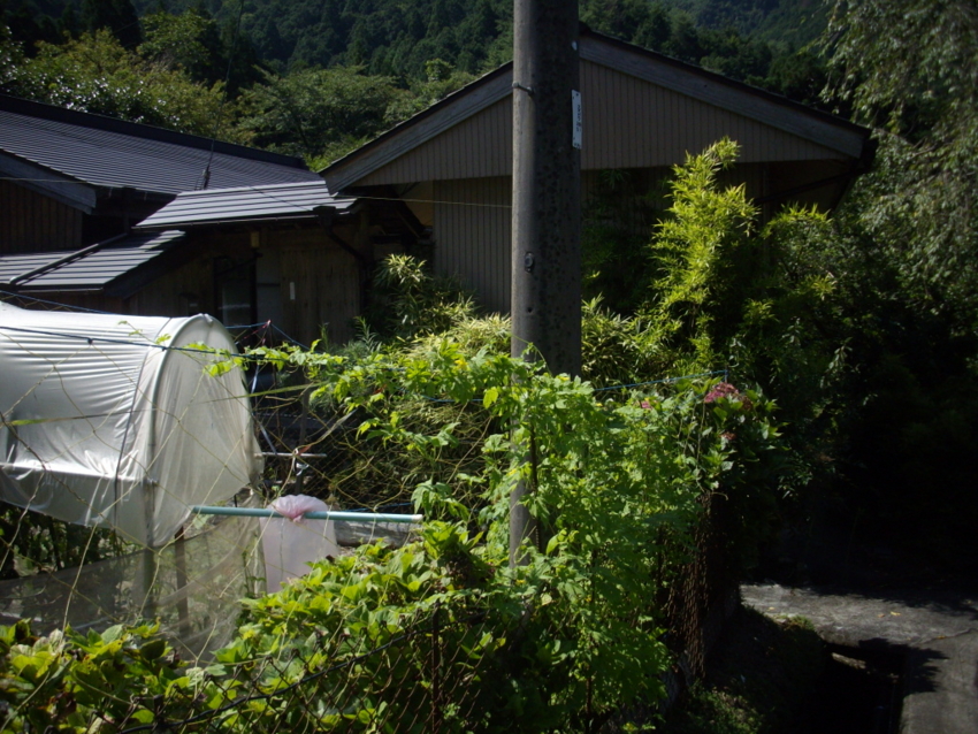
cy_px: 367
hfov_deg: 50.1
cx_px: 489
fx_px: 1046
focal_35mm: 37
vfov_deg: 38.7
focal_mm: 6.2
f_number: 5.6
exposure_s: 1/250
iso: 80
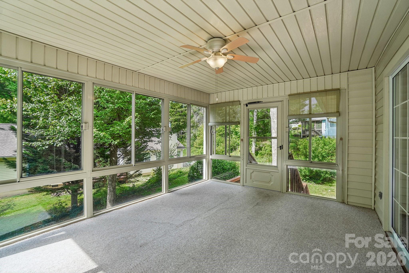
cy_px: 136
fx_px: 170
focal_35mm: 15
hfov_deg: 100.4
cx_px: 204
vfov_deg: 77.3
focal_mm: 10
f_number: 8
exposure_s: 1/50
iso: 100
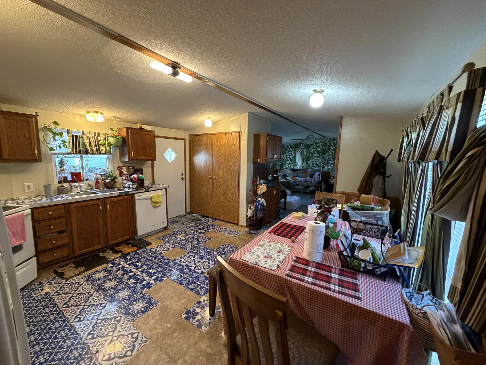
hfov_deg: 102.1
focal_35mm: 14
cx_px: 243
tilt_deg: -7.8
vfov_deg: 85.7
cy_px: 182
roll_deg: -0.6
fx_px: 197
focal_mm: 2.22
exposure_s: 1/60
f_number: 2.2
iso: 640
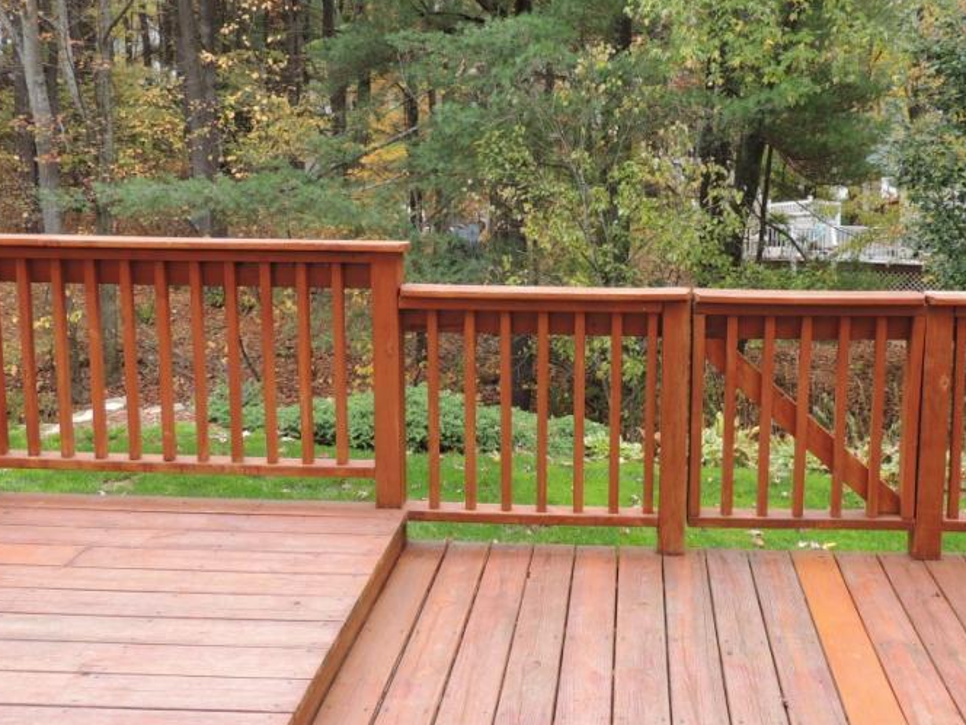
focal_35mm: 37
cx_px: 585
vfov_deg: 38.5
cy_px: 294
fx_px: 1033
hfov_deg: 49.8
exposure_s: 1/125
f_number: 3
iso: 100
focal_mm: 4.3
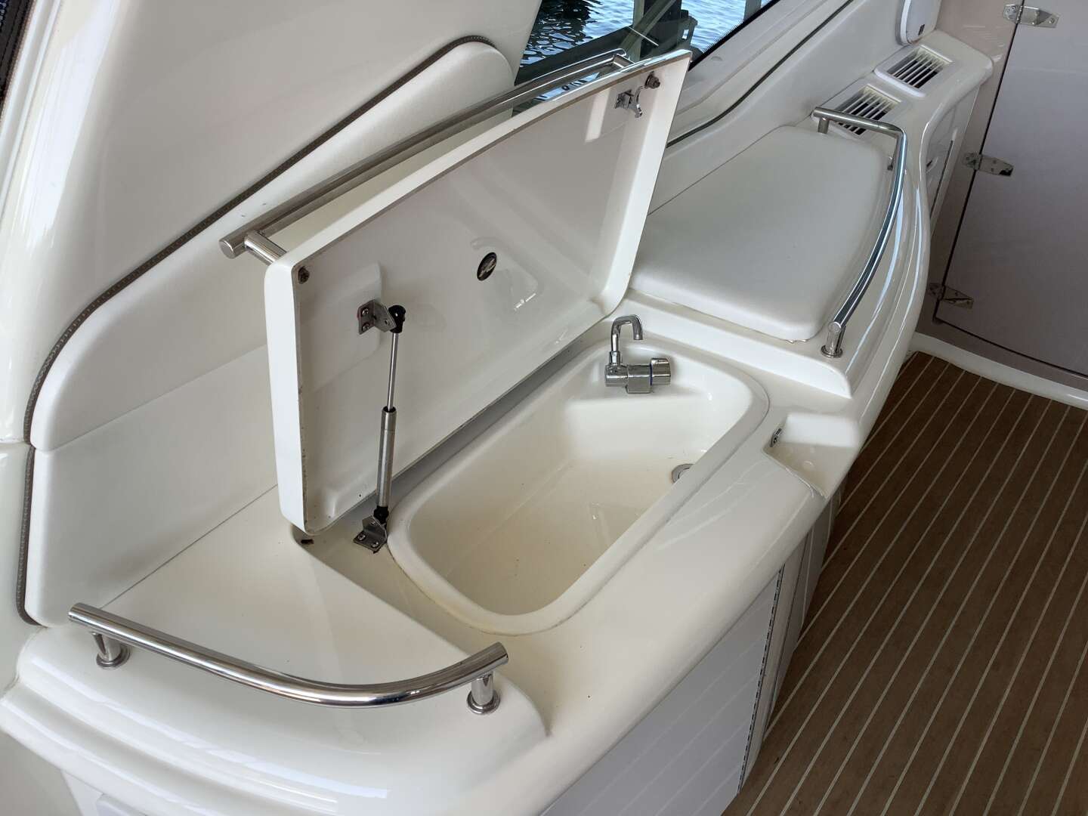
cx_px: 544
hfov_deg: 58.4
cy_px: 408
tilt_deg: -34.8
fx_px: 974
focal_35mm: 31
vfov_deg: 45.4
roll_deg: -1.5
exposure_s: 1/214
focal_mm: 3.3
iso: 25
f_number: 2.4
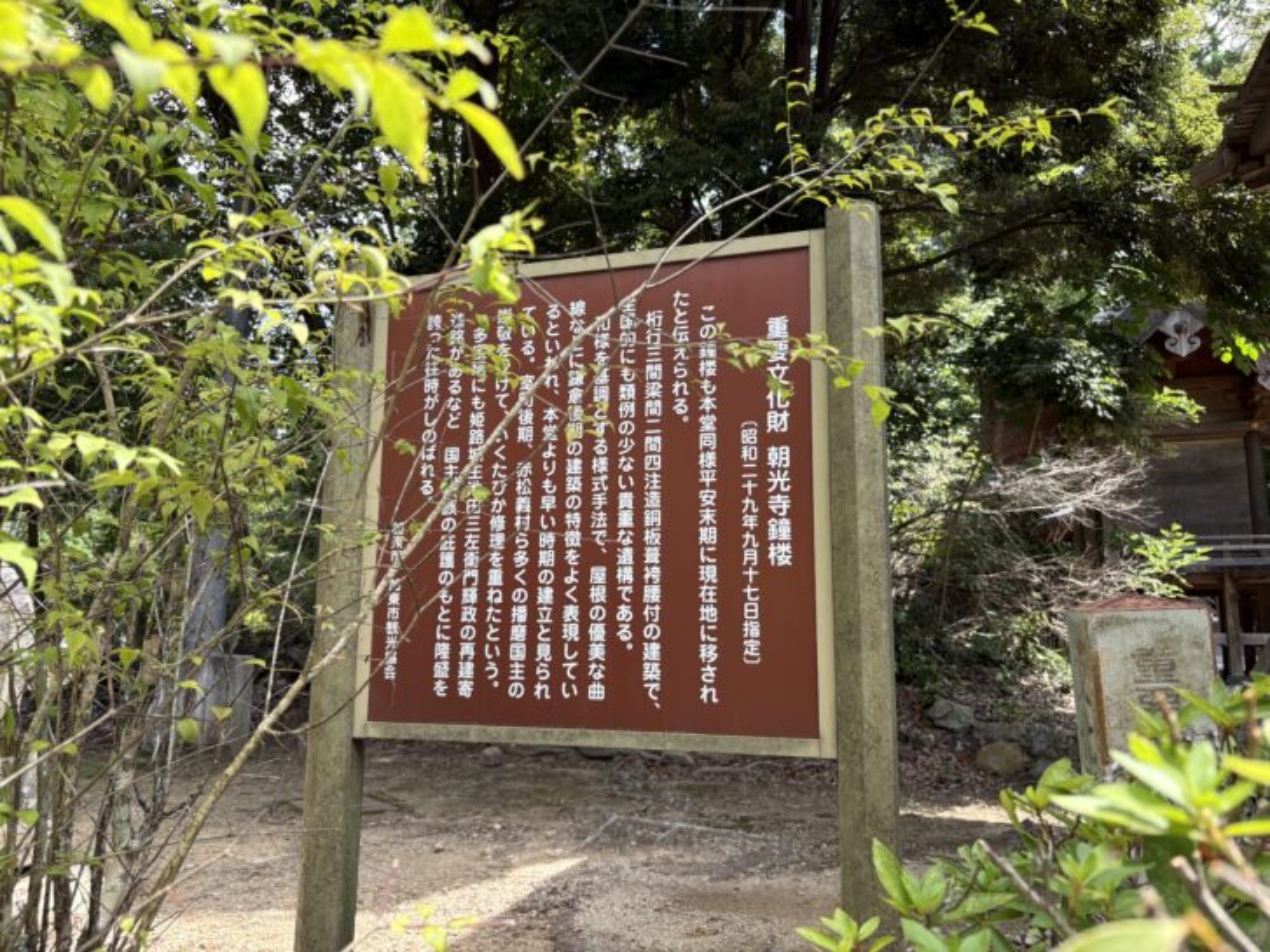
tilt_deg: +8.7
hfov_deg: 67.3
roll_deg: +0.0
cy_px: 476
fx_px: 954
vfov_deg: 53.0
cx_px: 635
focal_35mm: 26
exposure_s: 1/586
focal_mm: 5.96
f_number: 1.6
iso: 50
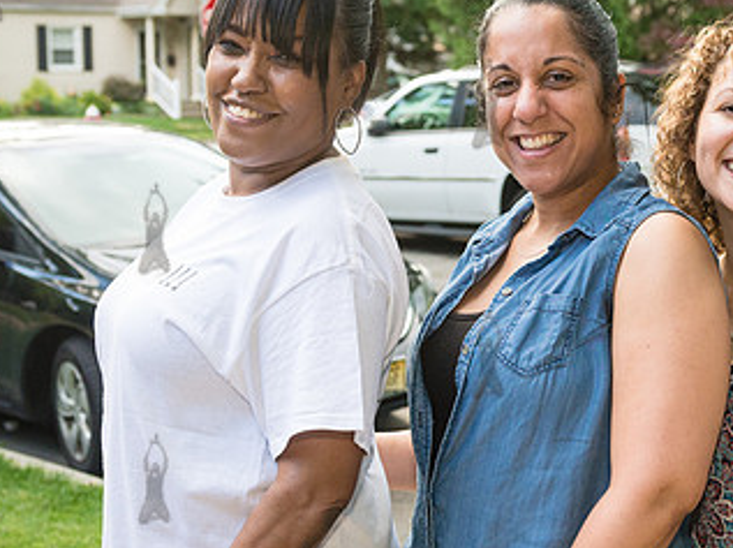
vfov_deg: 18.9
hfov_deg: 24.8
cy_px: 271
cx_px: 529
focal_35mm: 78
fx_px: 1650
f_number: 4
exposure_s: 1/800
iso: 1250
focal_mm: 34
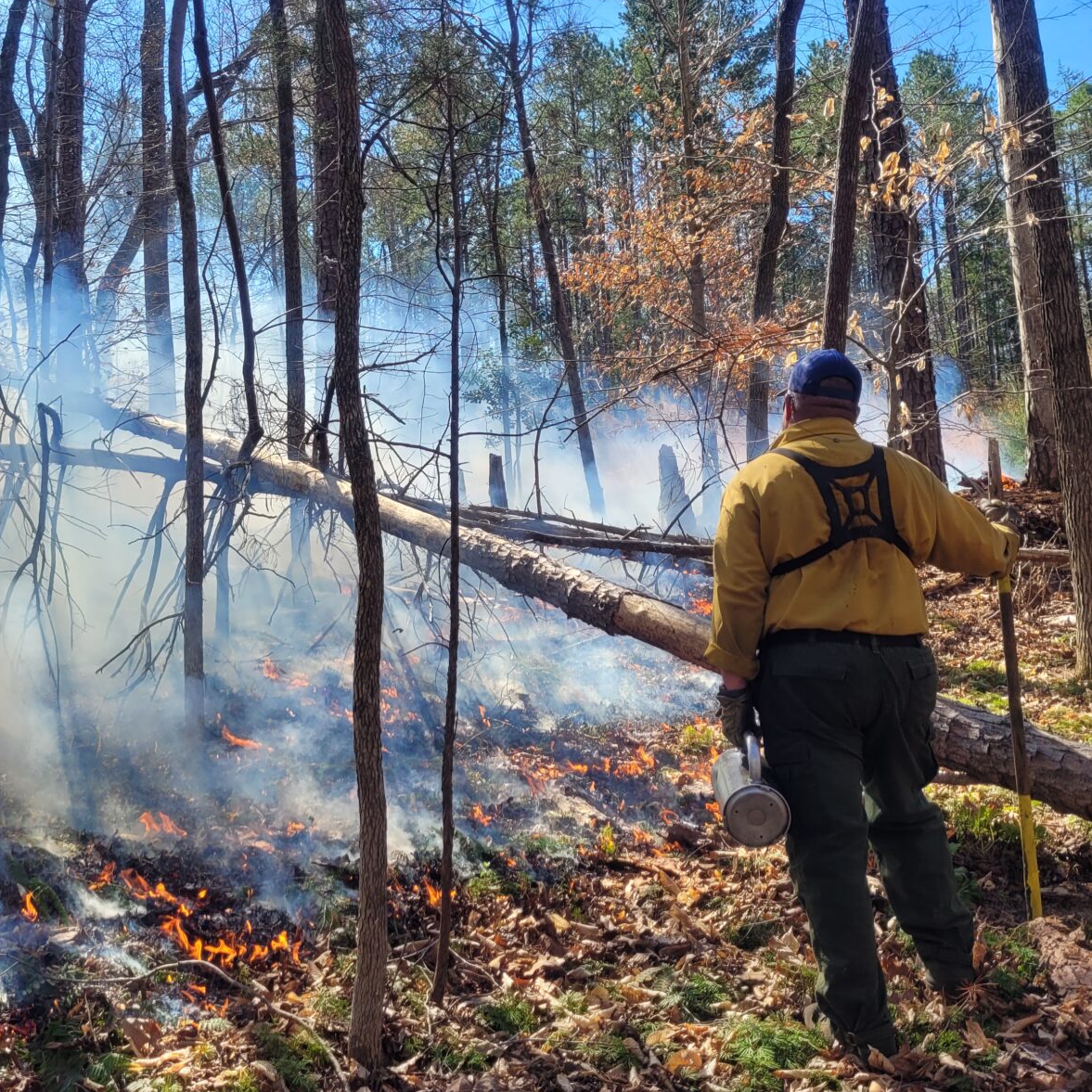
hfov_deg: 41.0
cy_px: 530
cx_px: 316
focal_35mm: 40
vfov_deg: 41.9
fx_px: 1428
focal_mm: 5.4
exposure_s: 1/1050
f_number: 1.8
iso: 40
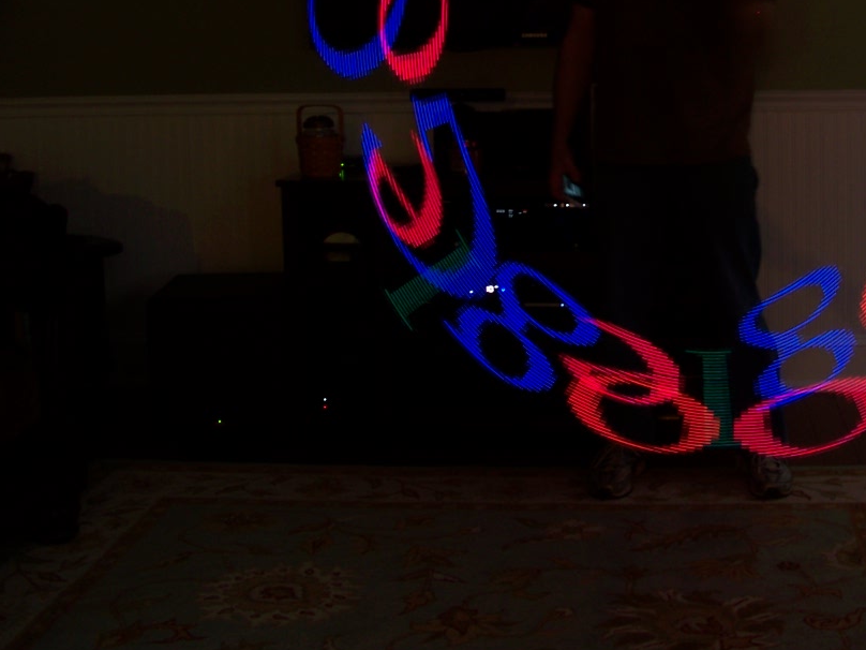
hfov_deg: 33.1
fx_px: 1426
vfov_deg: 25.4
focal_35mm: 57
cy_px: 166
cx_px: 650
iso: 64
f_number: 5.6
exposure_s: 2
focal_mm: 5.85
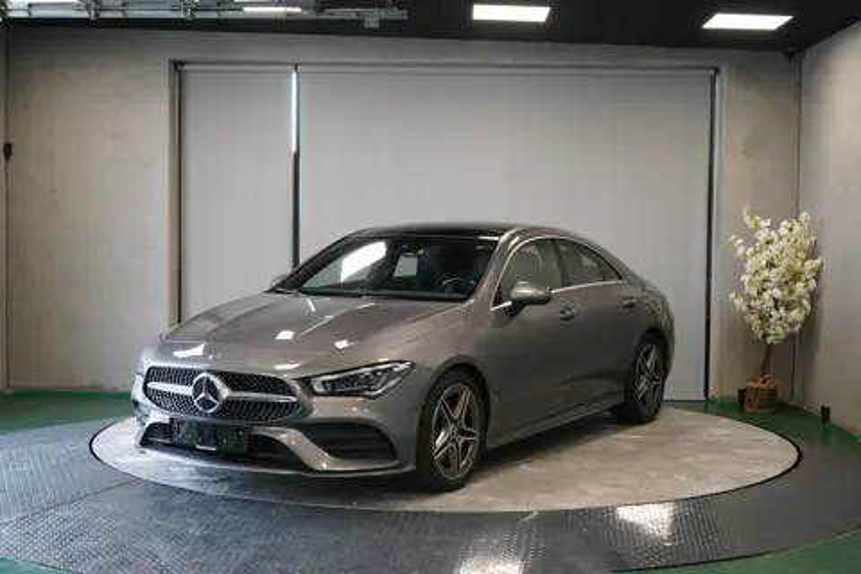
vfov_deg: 27.5
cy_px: 287
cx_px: 430
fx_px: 1172
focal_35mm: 49
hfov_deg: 40.3
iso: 2000
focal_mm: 49
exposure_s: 1/160
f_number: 4.5
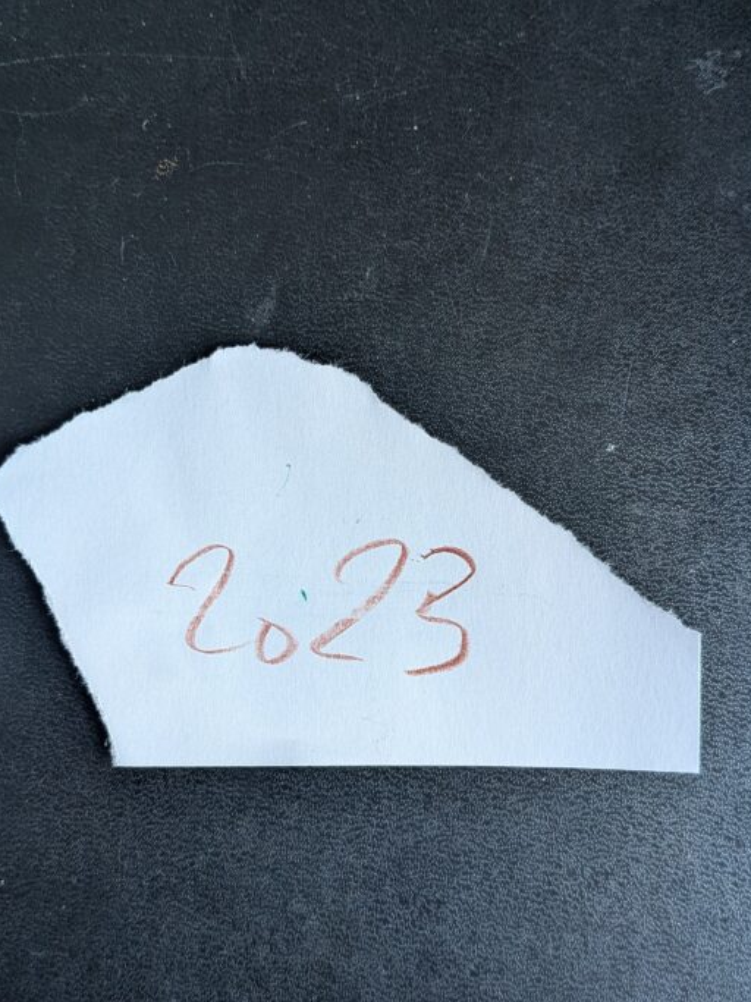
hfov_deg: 39.6
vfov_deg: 51.3
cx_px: 345
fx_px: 1042
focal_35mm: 36
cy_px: 535
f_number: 1.7
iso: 124
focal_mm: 4.53
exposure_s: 1/100
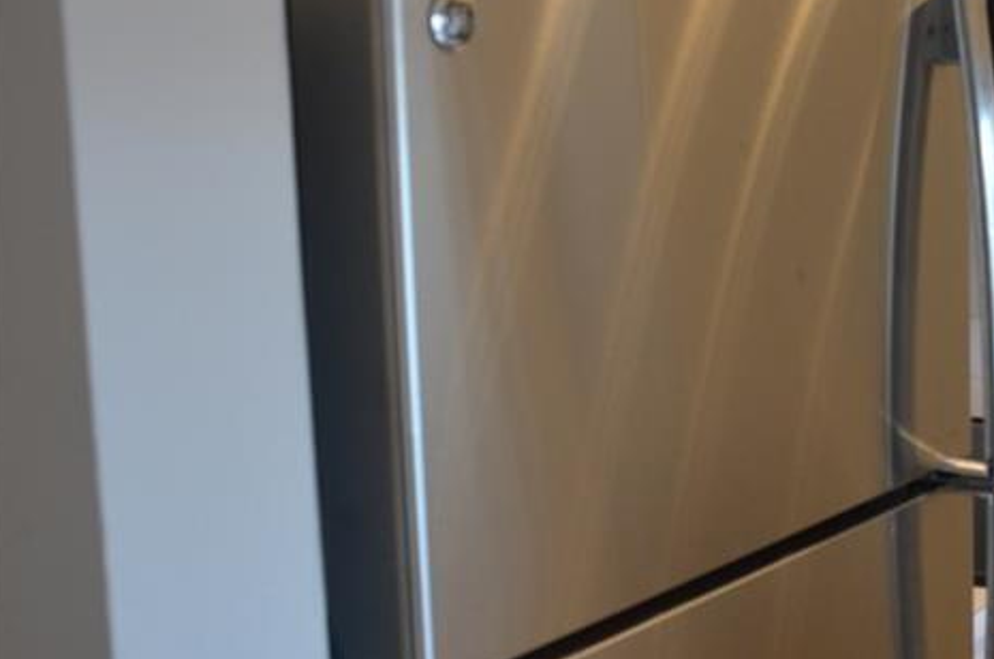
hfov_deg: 28.0
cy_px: 228
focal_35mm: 66
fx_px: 1819
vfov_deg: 20.5
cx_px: 1082
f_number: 4
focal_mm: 20
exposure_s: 1/60
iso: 800
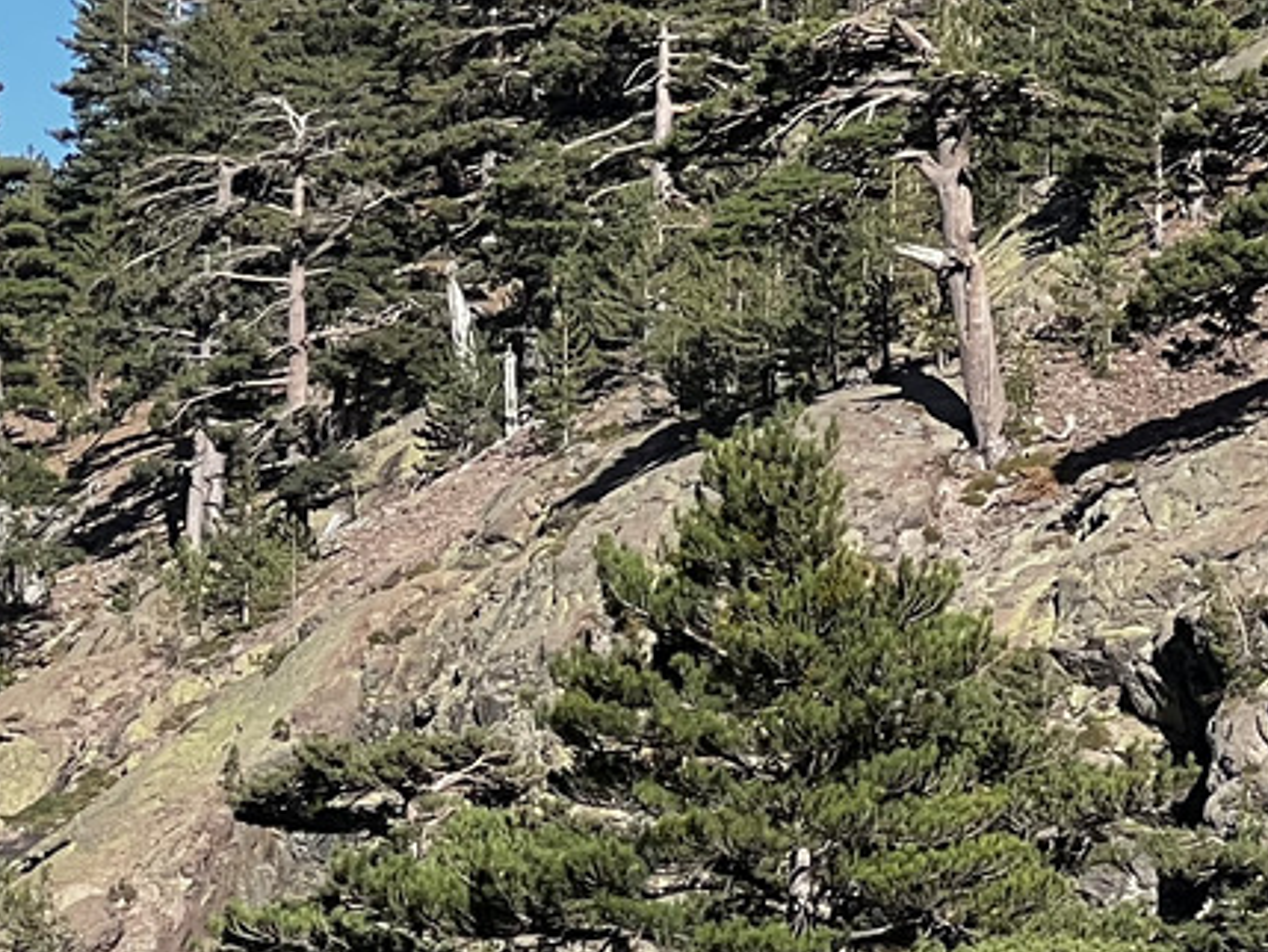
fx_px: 10516
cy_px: 778
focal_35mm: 287
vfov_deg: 5.2
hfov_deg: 6.9
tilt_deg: +2.8
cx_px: -15
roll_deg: -1.4
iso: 32
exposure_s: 1/742
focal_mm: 9
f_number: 2.8
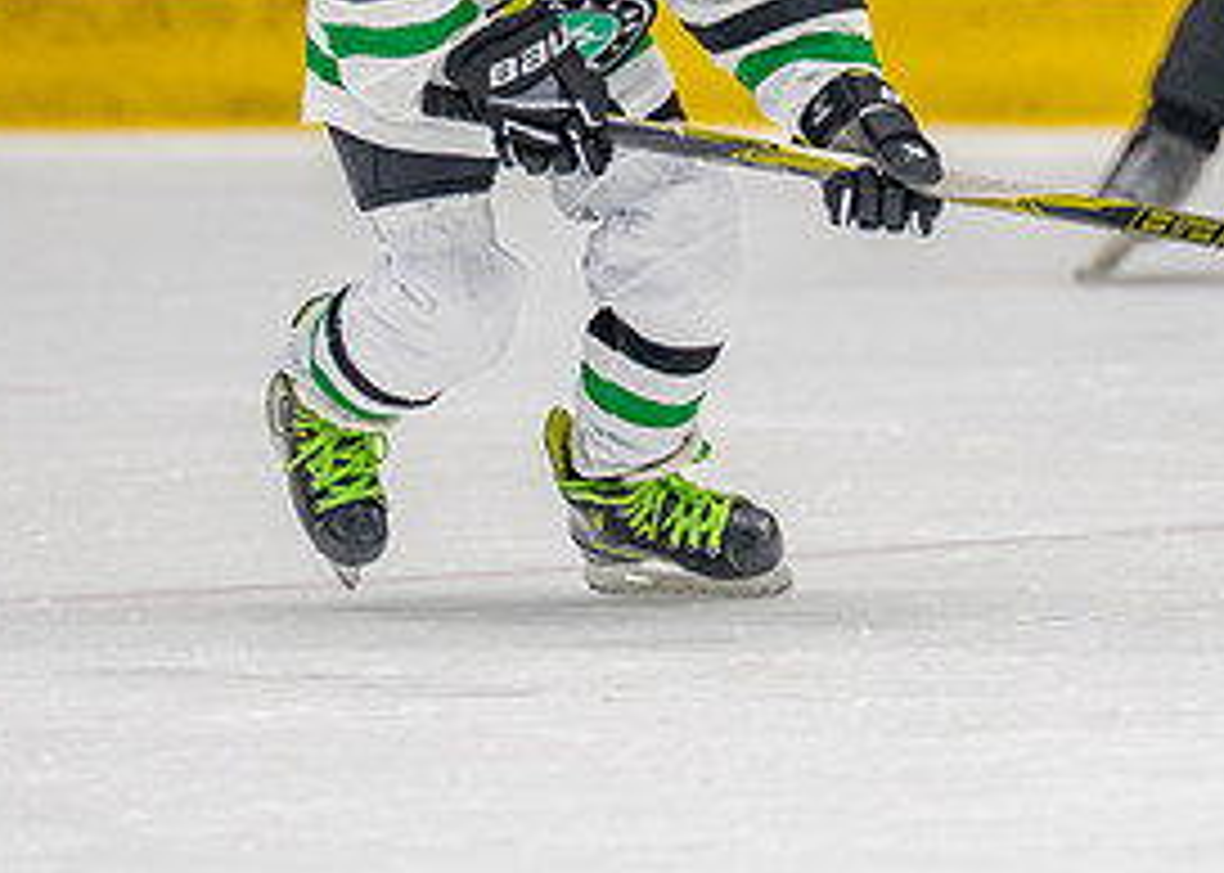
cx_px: 956
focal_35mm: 614
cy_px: -11
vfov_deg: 2.3
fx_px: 21334
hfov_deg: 3.3
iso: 1000
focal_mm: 200
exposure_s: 1/1250
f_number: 2.8
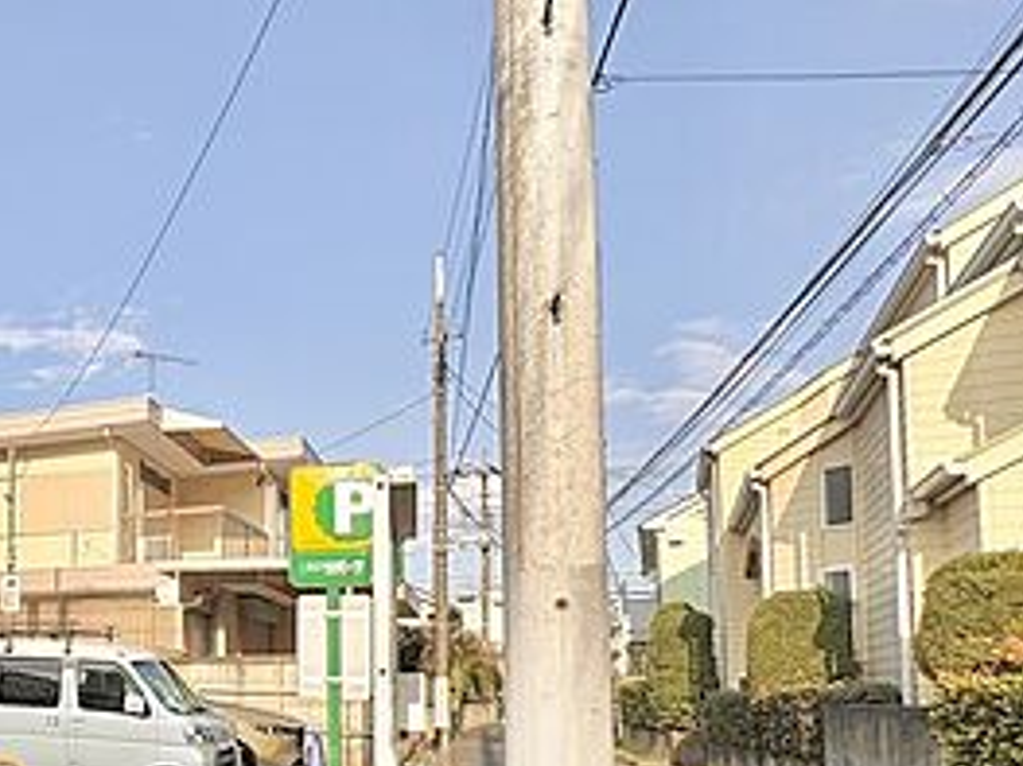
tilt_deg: +4.2
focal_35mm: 32
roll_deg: -0.1
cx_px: -19
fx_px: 945
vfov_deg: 42.1
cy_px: 618
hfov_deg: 46.6
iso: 50
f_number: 2.2
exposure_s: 1/1880
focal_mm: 2.22
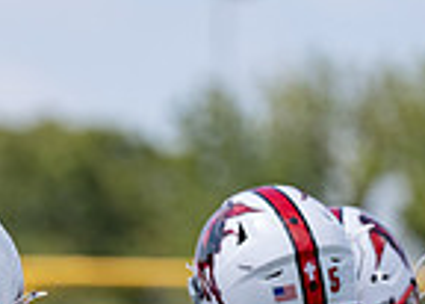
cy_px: 558
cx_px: -233
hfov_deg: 2.9
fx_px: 8332
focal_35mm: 690
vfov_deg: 2.1
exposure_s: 1/2500
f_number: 2.8
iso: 200
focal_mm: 162
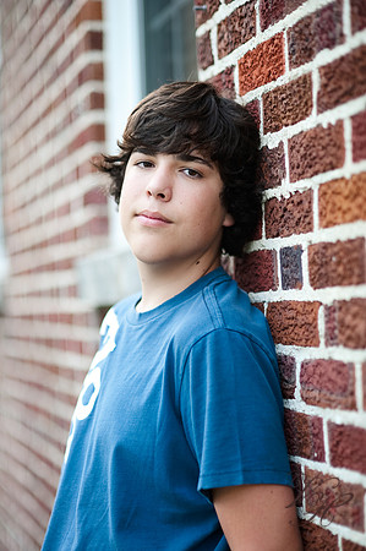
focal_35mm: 85
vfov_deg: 23.9
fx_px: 1299
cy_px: 276
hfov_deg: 16.0
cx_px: 183
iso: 200
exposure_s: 1/250
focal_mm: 85
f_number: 2
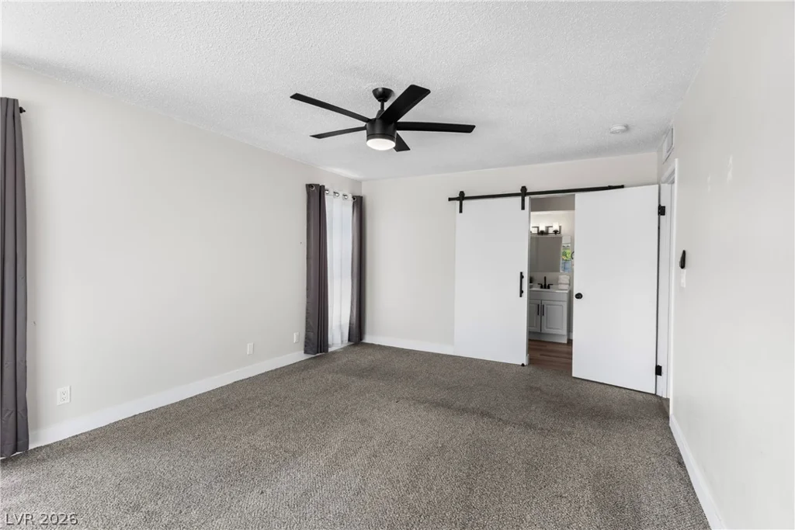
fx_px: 375
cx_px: 398
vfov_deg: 70.5
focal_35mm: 17
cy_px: 265
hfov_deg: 93.3
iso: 500
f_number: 8
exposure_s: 1/30
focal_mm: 17
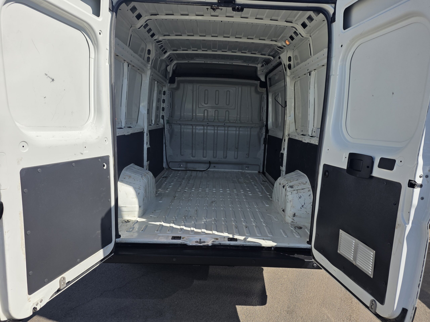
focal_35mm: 23
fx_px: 286
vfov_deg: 58.9
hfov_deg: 73.9
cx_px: 215
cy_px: 161
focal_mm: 6.25
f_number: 1.7
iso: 80
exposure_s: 1/7061
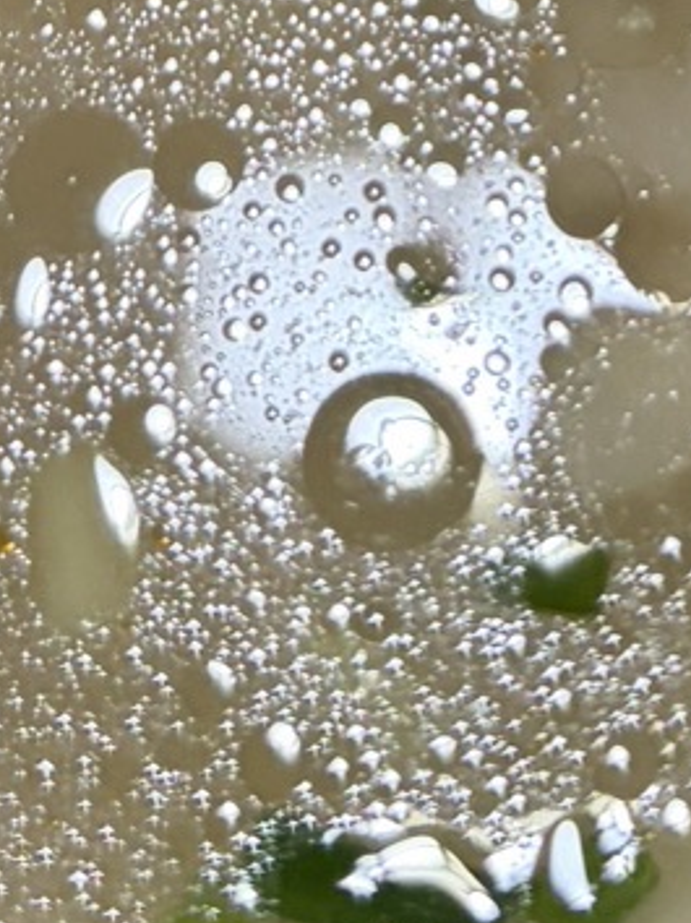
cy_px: -772
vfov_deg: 12.3
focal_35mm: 147
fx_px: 3917
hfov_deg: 10.0
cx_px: 47
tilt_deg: -62.4
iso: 200
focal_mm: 5.96
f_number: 1.6
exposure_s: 1/50
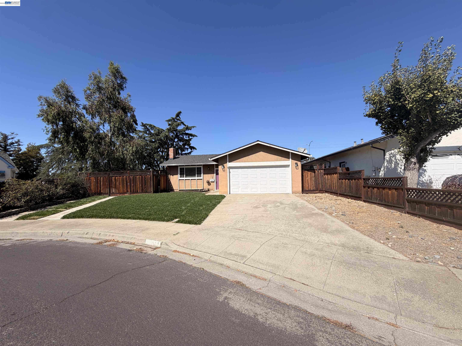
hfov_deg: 102.1
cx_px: 231
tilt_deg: +4.1
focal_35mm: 14
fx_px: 187
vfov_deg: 85.7
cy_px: 173
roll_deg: +0.6
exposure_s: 1/970
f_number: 2.2
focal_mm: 2.22
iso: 20
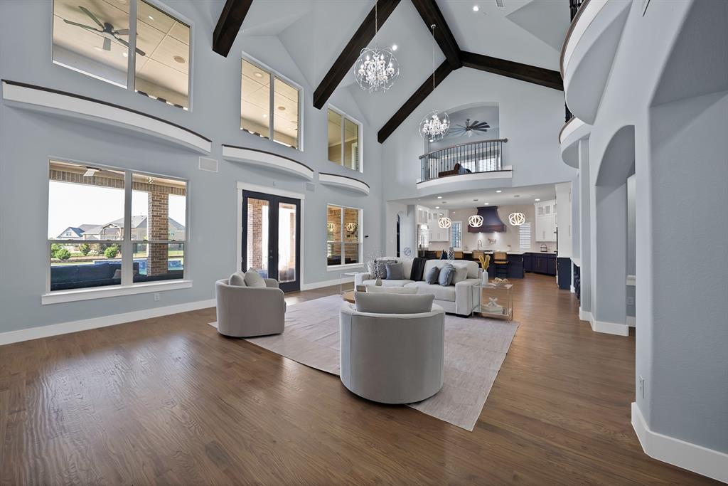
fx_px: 243
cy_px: 243
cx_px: 364
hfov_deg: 112.6
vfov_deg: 90.0
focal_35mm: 12
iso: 640
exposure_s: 1/50
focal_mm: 12
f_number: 3.2
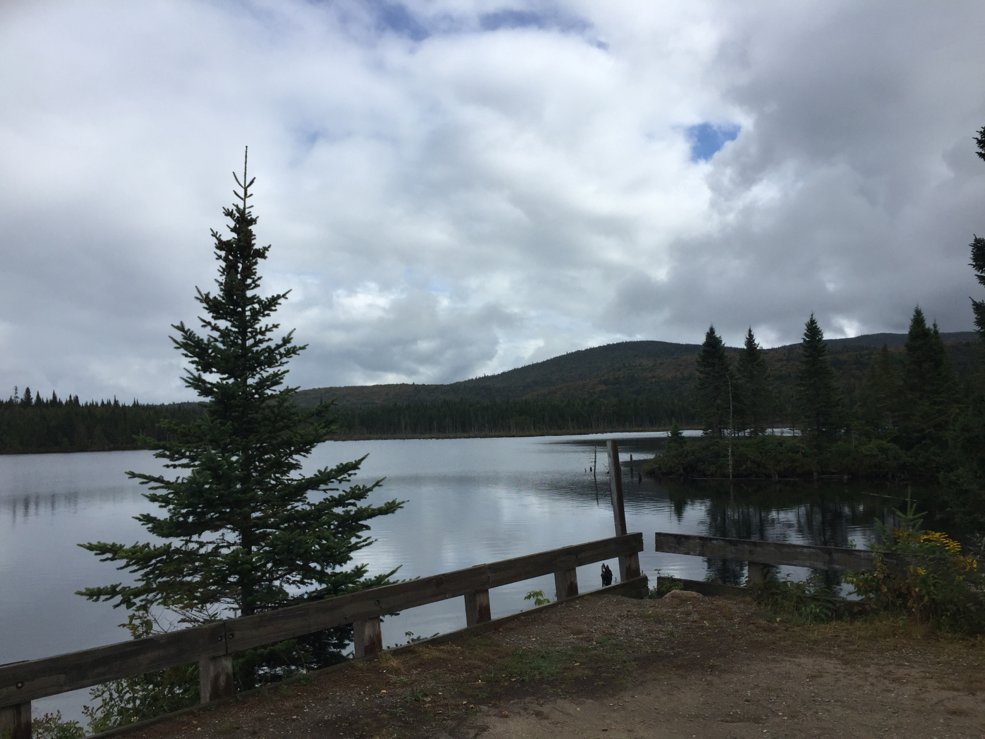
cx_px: 492
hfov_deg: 61.7
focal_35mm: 29
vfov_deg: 48.2
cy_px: 370
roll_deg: +1.5
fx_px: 825
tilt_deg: +4.2
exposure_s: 1/2639
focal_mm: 4.15
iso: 32
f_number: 2.2
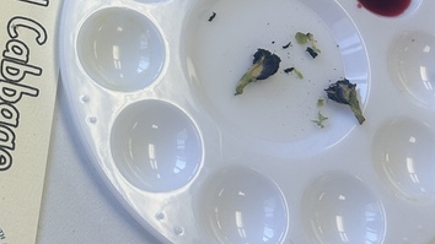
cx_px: -11
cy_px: -45
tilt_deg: -65.0
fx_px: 946
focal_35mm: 82
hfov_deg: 24.6
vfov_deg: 14.3
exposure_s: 1/230
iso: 40
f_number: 1.5
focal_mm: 5.7
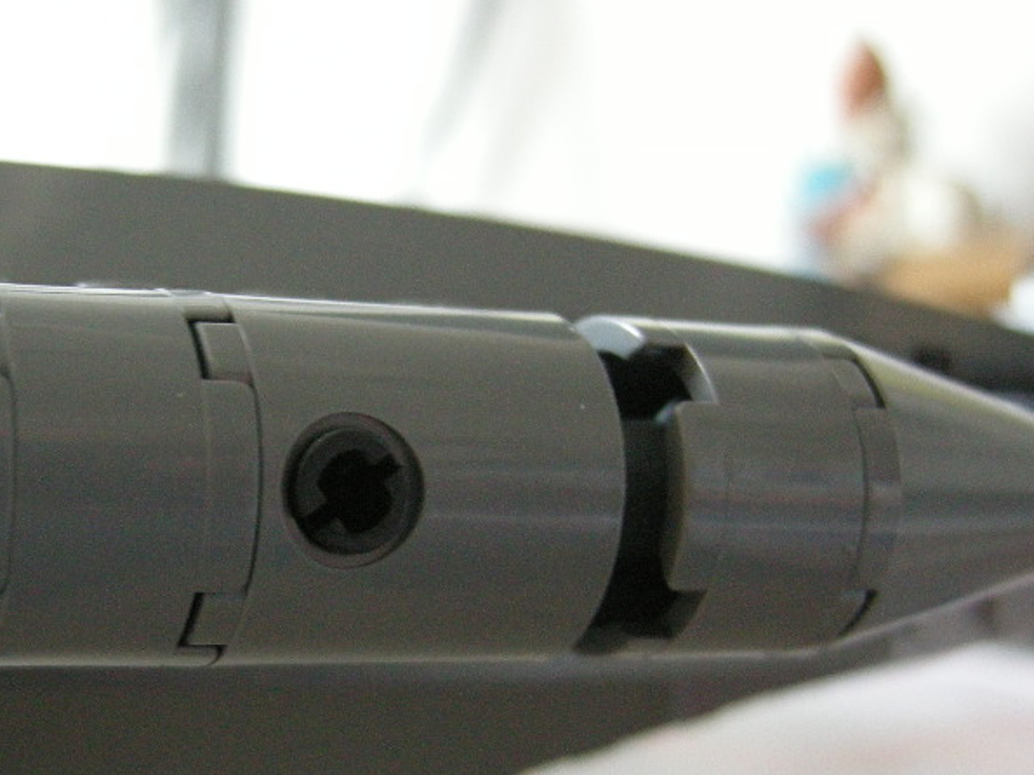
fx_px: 1852
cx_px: 328
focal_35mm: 62
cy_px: 570
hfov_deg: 30.9
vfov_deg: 23.4
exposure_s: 1/30.2
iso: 400
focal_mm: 7.5
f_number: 2.7
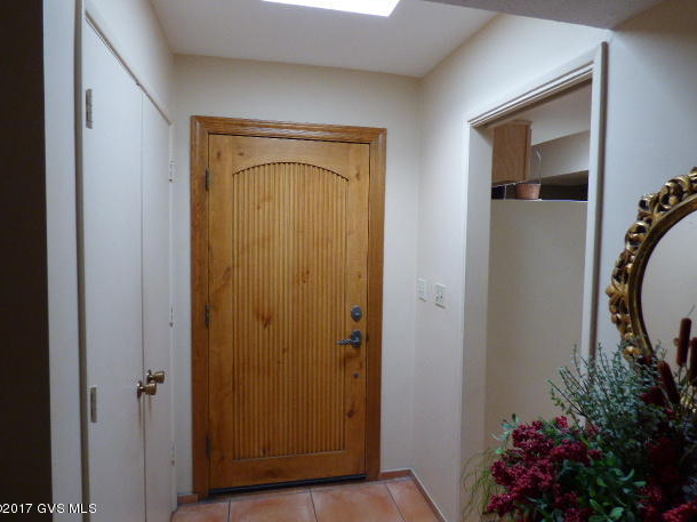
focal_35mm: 21
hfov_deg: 79.0
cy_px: 257
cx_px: 351
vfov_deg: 63.4
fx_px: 423
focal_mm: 3.58
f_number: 2.8
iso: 320
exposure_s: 1/125
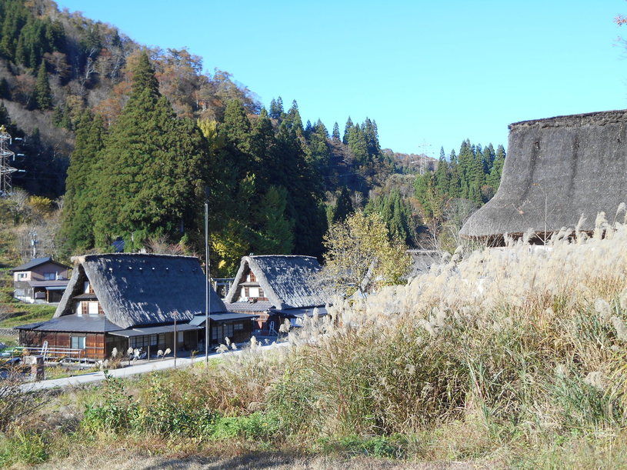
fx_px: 743
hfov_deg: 45.8
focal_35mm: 41
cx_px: 314
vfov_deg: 35.1
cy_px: 235
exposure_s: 1/250
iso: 80
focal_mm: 7.2
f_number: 3.9
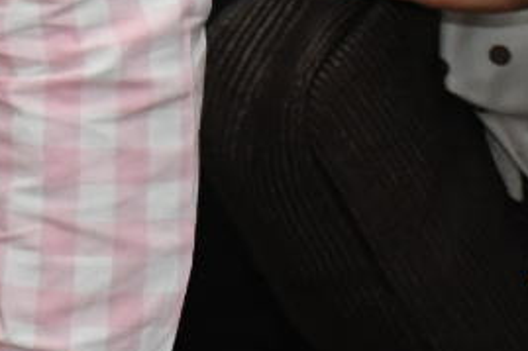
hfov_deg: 6.2
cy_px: -522
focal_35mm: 313
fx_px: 4588
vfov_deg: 4.3
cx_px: -826
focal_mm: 35
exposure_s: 1/125
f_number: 6.3
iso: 2000
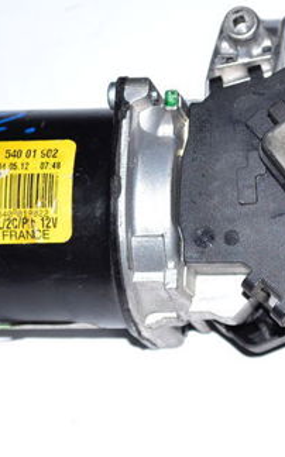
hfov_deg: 9.0
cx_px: 279
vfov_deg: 14.4
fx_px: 1805
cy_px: 186
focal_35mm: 145
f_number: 5.6
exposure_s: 1/200
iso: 100
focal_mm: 48
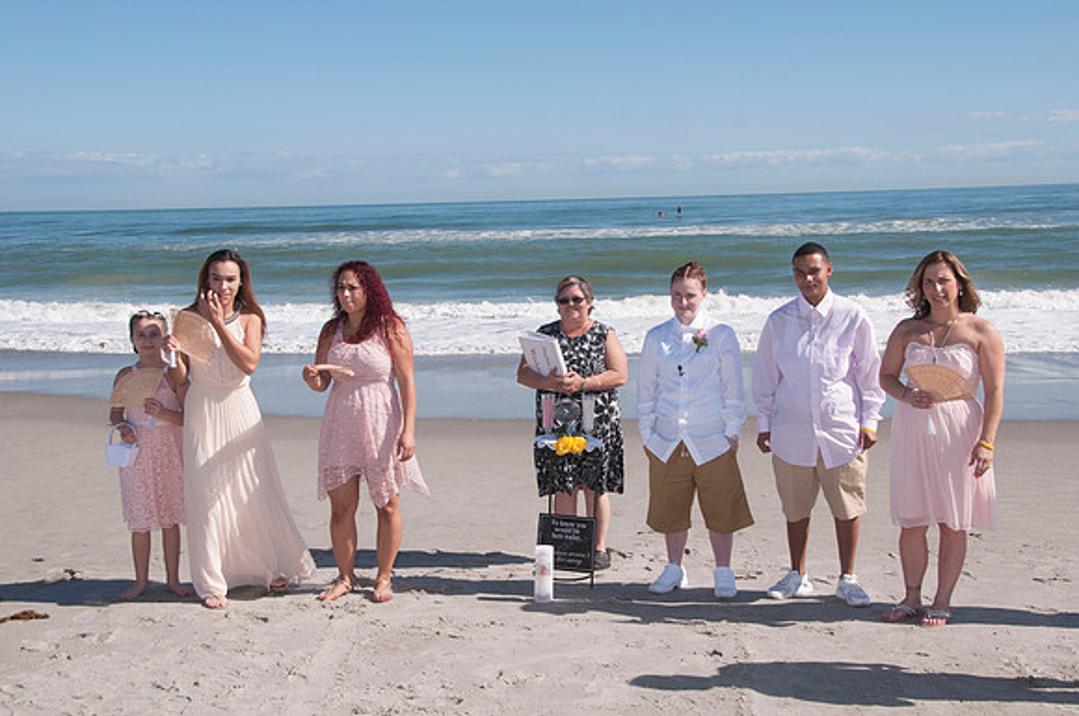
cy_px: 358
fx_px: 1302
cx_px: 540
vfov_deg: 30.8
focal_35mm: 44
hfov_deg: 45.0
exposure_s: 1/250
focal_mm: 29
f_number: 11
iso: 100
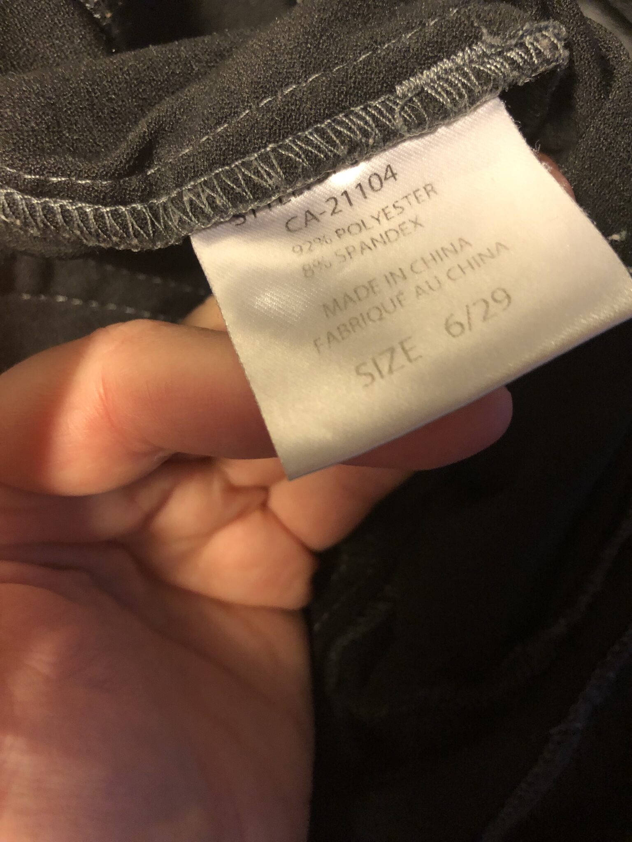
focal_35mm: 28
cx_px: 316
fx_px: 682
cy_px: 421
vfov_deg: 63.4
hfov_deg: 49.7
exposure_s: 1/15
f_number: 1.8
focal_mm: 3.99
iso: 100
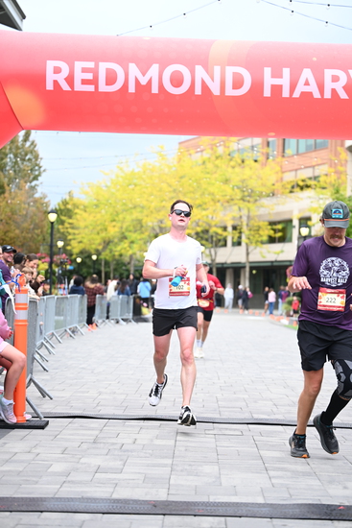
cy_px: 264
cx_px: 176
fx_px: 1085
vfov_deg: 27.3
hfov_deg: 18.4
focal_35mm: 74
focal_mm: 74
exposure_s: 1/1600
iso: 800
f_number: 2.8
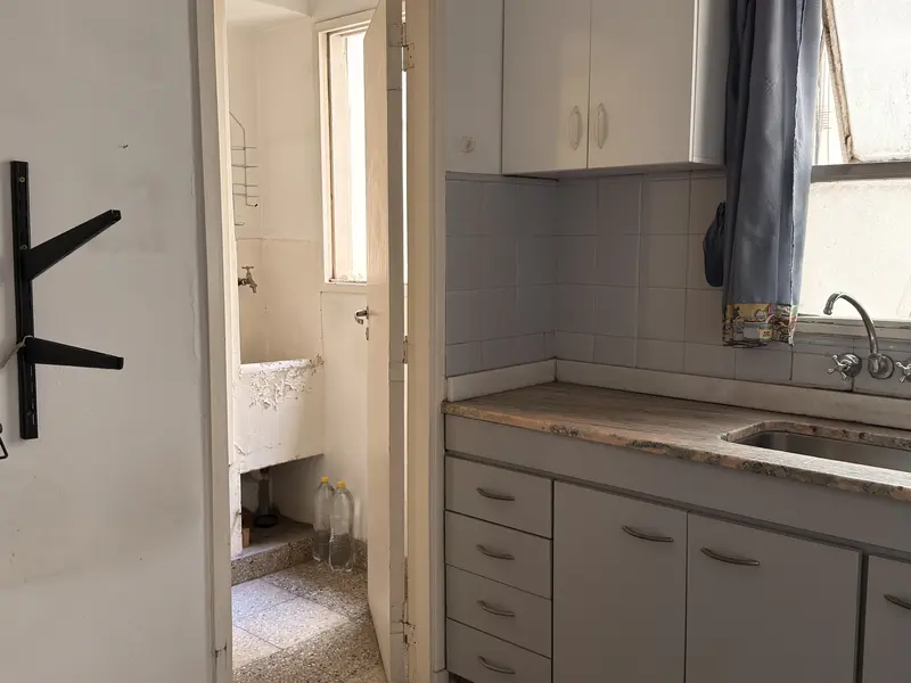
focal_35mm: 35
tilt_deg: -6.3
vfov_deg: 40.7
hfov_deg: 52.6
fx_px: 921
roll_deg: +0.5
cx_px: 456
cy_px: 342
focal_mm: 6.76
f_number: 1.78
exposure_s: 1/50
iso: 250
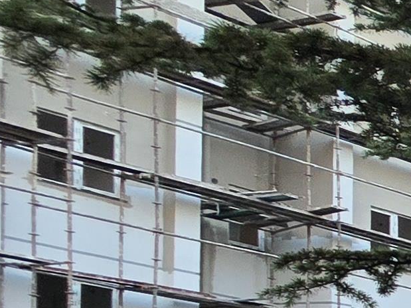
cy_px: 565
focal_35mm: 84
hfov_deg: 10.5
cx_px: 1323
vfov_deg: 15.1
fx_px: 997
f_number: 2.2
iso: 64
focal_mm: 2.2
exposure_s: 1/100
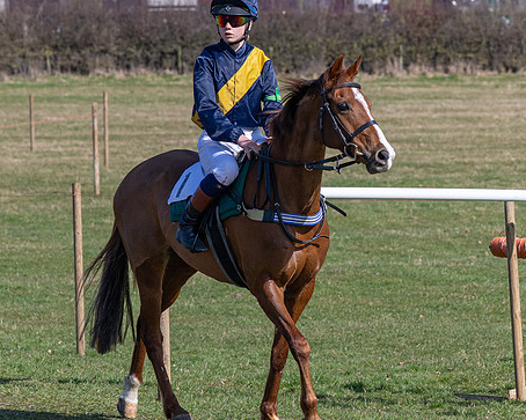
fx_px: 3860
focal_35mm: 248
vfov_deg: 6.2
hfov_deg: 7.8
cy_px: 135
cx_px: 269
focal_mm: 97
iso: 200
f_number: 5
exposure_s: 1/1600
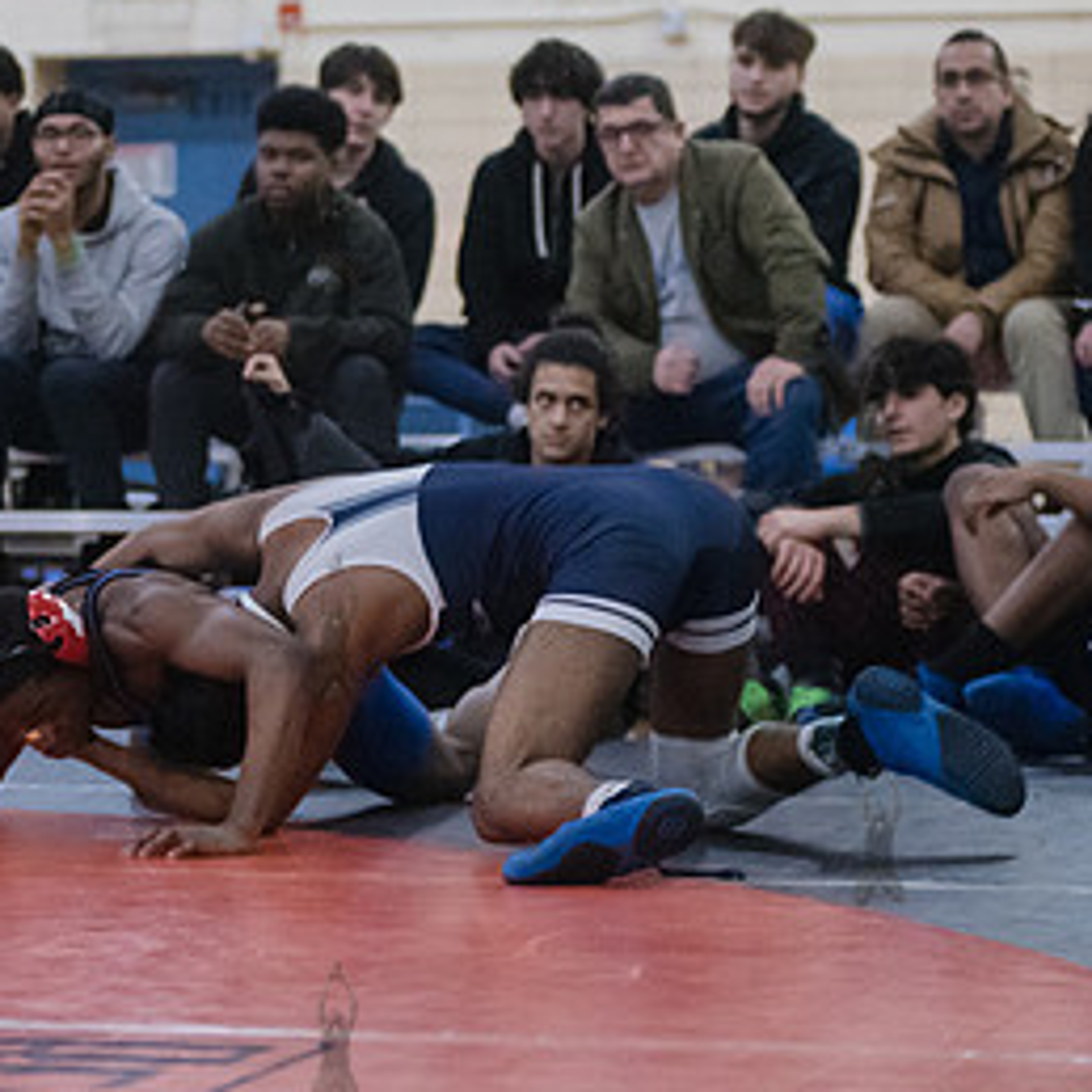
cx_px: 333
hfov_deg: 11.5
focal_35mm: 152
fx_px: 5425
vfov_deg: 11.5
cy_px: 626
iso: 8000
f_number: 3.2
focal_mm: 80
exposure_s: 1/320
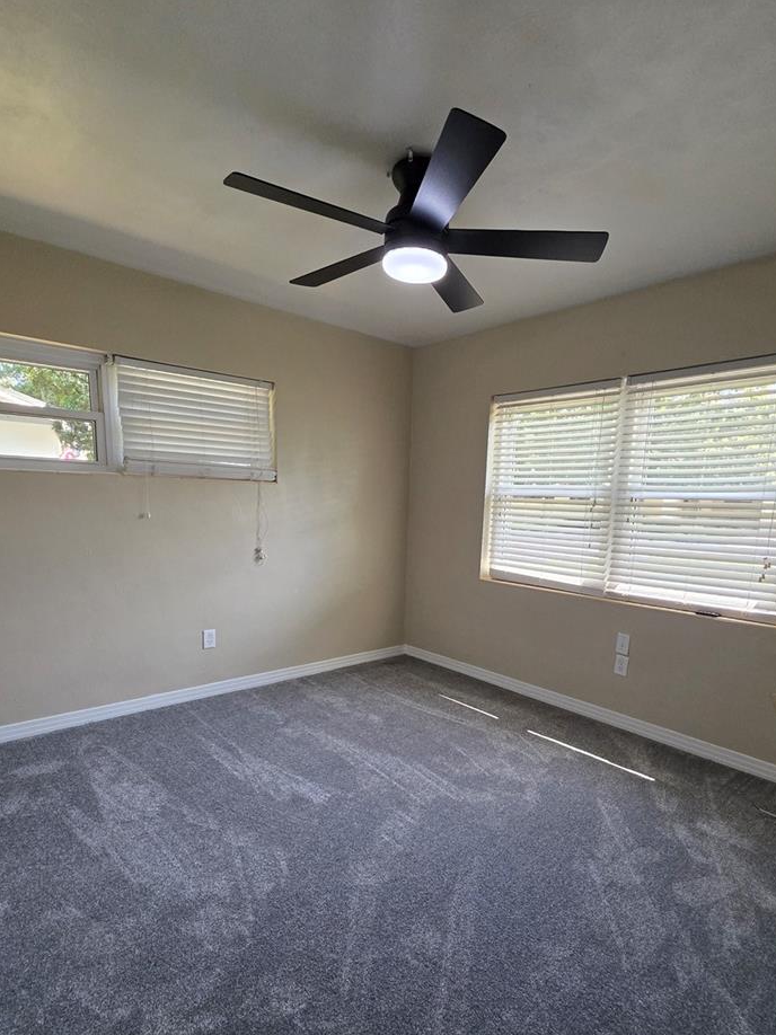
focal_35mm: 17
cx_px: 397
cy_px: 584
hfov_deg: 74.7
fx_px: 508
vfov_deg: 90.6
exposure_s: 1/359
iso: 500
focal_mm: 2.2
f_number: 1.9
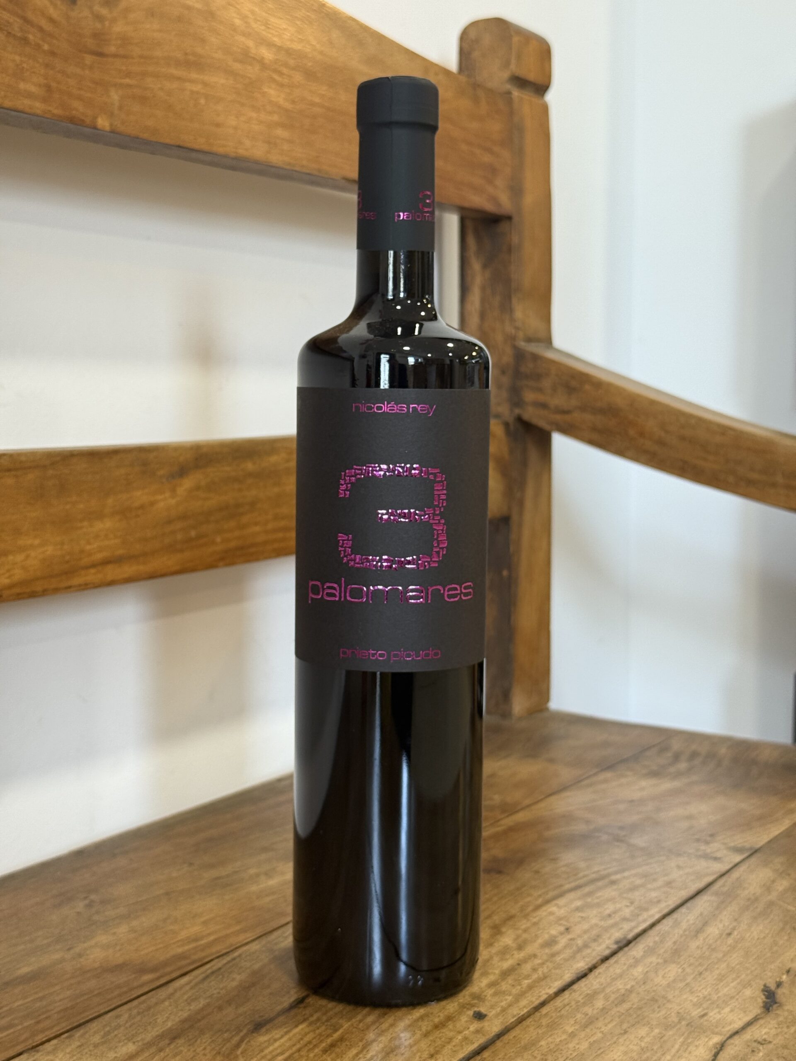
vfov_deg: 39.7
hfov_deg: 30.3
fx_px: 1472
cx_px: 398
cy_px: 530
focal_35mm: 48
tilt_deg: -4.5
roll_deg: -0.3
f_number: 1.78
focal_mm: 6.76
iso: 160
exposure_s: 1/50
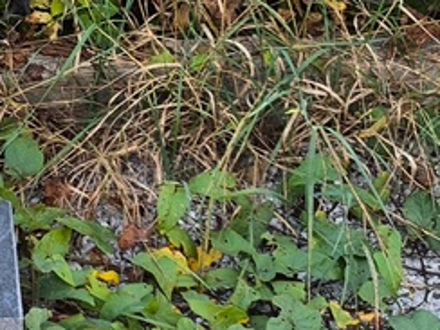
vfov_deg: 9.0
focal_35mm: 164
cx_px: -174
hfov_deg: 11.6
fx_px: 2085
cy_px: -2
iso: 100
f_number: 1.7
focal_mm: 4.71
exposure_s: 1/120
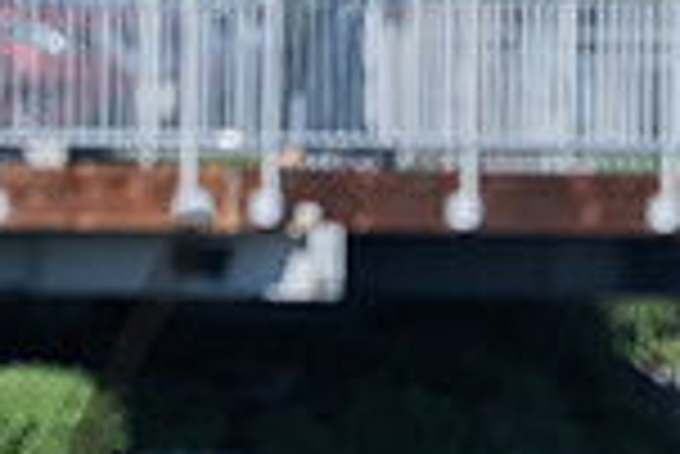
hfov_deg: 1.0
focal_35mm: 2093
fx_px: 39572
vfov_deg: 0.7
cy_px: 1136
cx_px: 740
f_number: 8
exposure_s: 1/1000
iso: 320
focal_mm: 400
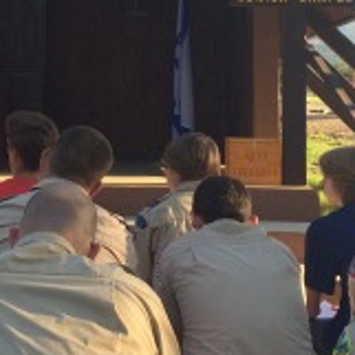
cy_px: 26
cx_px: -104
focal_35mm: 102
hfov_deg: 16.2
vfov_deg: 16.8
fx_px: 1183
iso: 32
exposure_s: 1/277
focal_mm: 4.15
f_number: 2.2
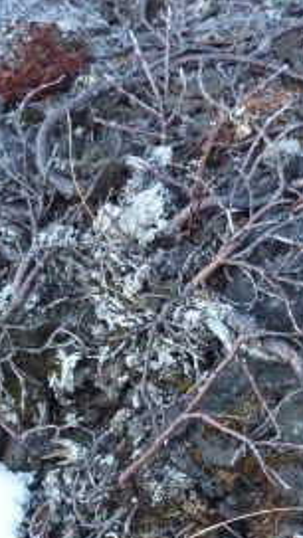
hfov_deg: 19.9
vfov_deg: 33.4
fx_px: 857
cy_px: 465
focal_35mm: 60
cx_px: 236
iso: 160
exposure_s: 1/160
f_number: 3.3
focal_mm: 4.1
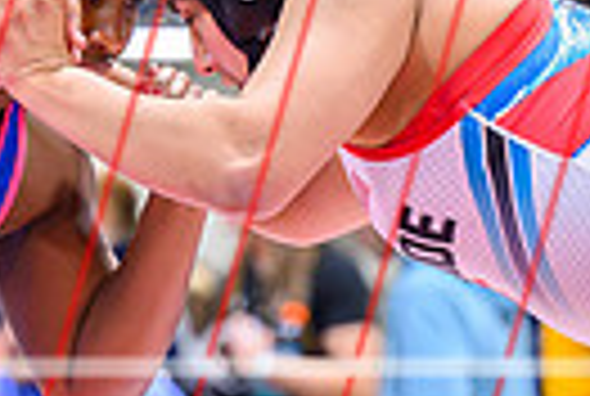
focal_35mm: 475
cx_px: 206
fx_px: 7802
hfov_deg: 4.3
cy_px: 480
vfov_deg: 2.9
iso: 4000
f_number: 2.8
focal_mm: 92
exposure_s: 1/800
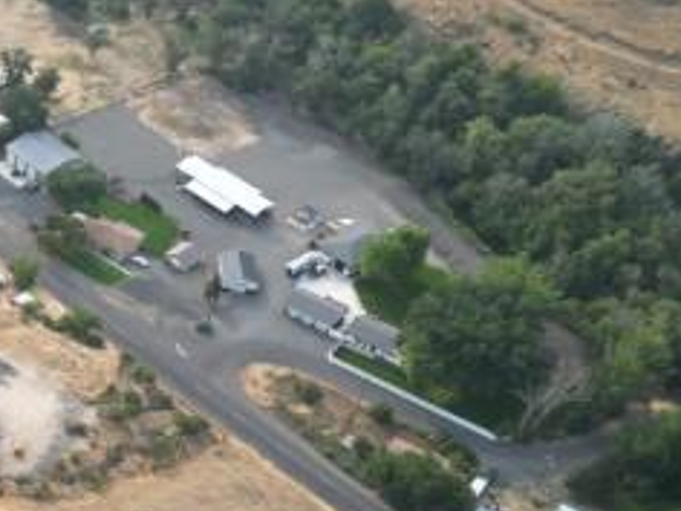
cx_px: -170
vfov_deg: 22.5
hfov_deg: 26.1
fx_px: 1279
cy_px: 320
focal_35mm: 65
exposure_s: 1/725
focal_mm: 6.72
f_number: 1.7
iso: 100
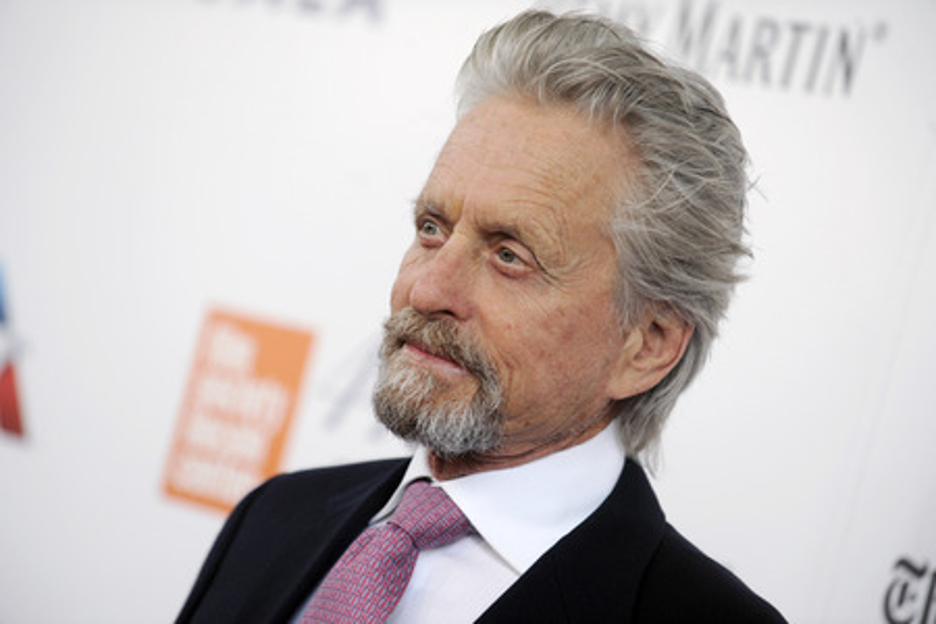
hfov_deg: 11.1
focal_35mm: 185
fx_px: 4810
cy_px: 312
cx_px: 468
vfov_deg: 7.4
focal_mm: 185
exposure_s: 1/500
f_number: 5
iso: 1250
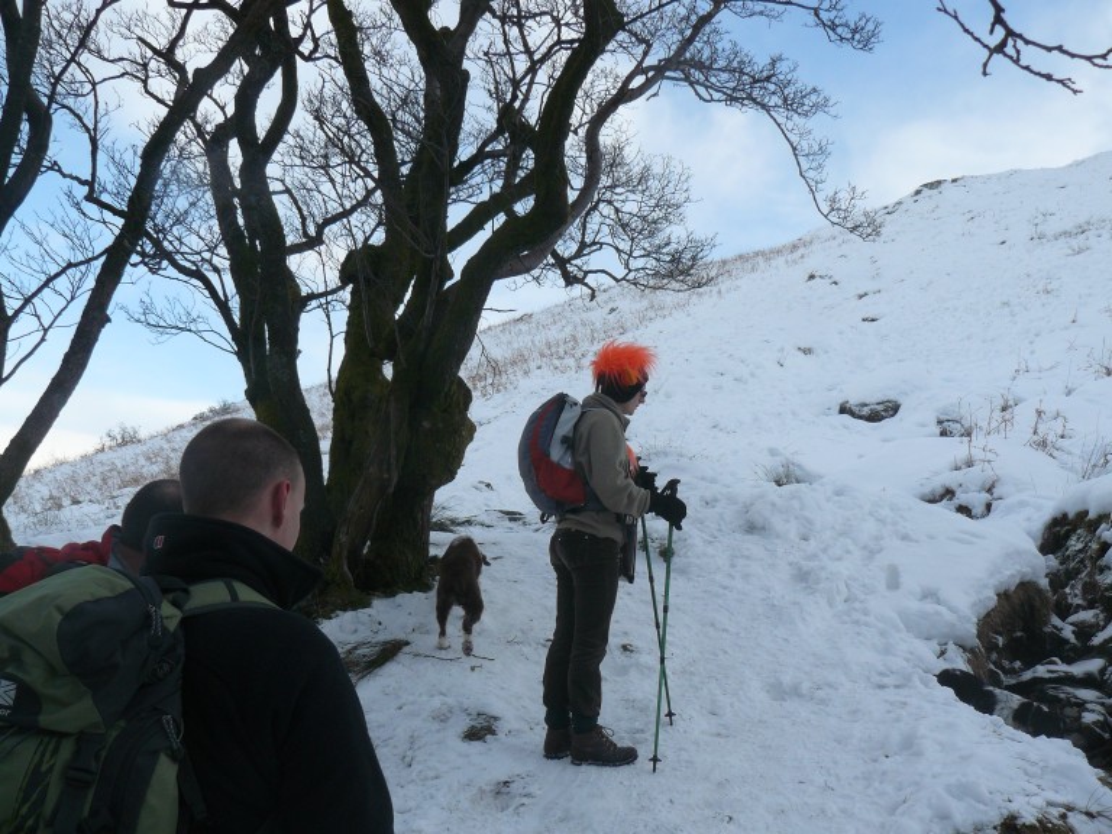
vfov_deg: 39.7
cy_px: 417
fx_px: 1156
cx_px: 556
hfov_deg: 51.4
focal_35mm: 36
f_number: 5.6
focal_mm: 6
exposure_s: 1/250
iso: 100
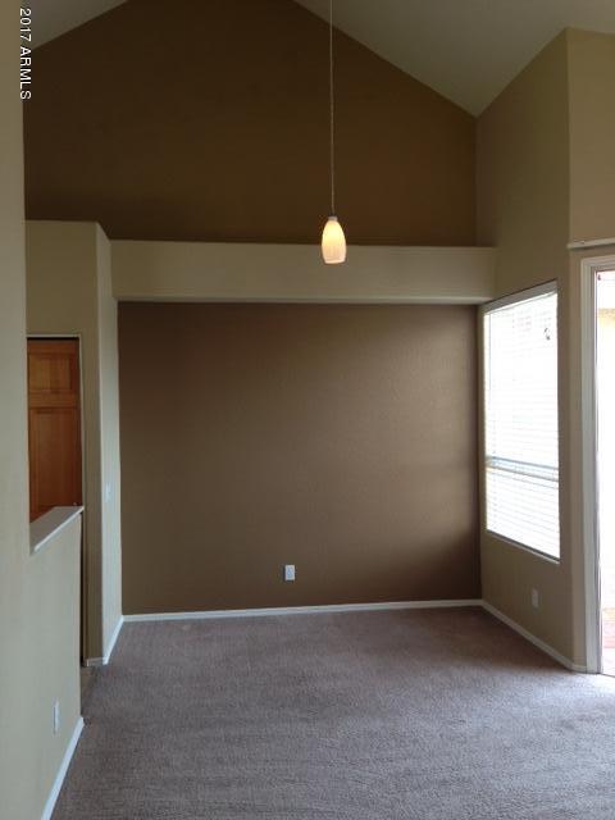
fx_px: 782
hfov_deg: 42.9
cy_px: 410
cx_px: 308
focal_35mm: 33
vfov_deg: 55.4
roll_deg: +0.6
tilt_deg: -1.1
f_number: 2.4
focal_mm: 4.12
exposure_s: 1/40
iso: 50
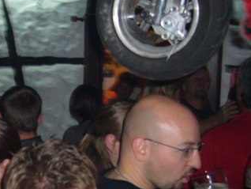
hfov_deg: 28.3
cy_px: 102
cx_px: 29
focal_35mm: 66
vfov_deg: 22.3
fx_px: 479
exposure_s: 1/30
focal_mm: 5.8
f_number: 2.8
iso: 100
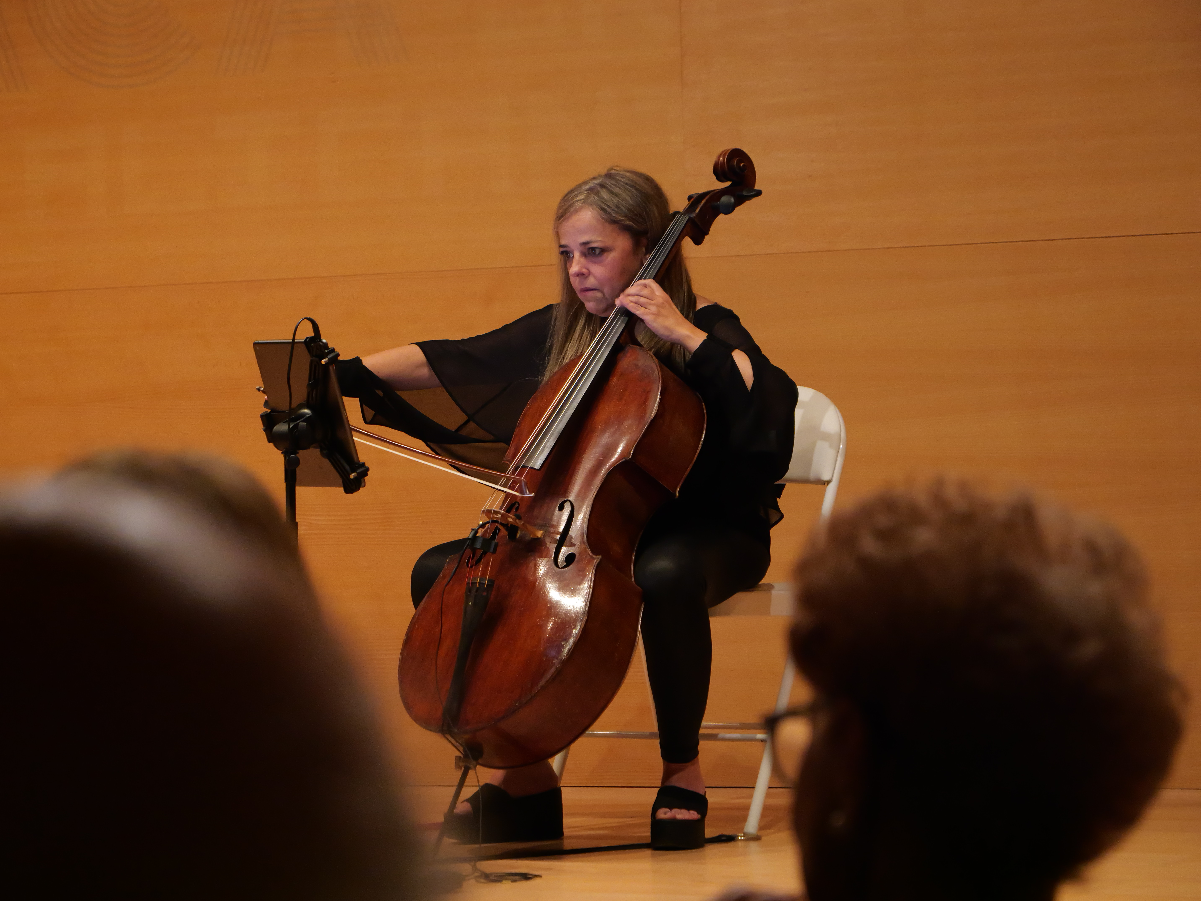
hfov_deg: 20.2
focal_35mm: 97
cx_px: 603
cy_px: 453
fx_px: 3366
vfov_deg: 15.2
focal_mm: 48
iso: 4000
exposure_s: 1/50
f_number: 4
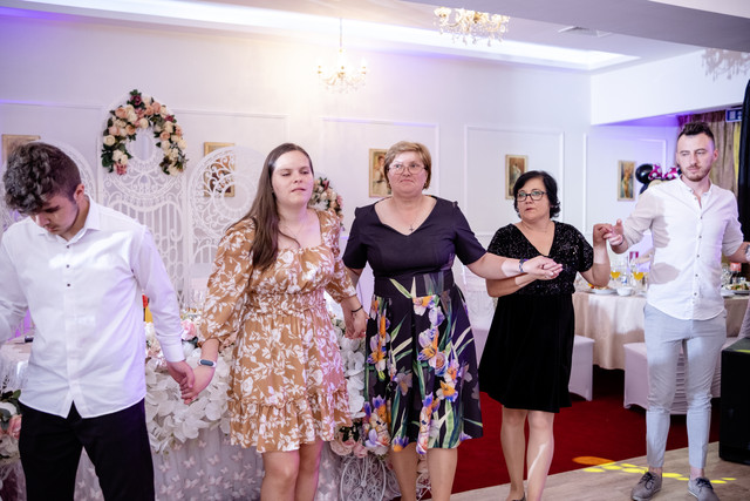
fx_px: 729
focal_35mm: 35
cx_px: 375
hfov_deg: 54.4
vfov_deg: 37.9
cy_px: 250
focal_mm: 23
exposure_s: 1/200
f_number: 2
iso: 1000
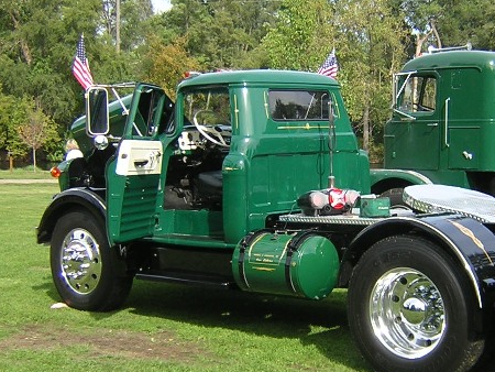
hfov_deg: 30.1
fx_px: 916
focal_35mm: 64
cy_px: 169
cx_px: 309
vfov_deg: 22.9
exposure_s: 1/482
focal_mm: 4.7
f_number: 2.6
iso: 100
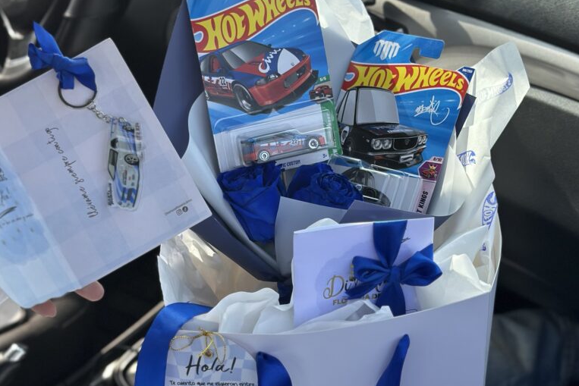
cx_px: 290
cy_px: 239
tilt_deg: -34.5
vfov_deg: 20.3
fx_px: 1078
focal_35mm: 67
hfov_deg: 30.1
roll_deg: +1.4
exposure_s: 1/1376
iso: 80
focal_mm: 6.86
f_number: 1.78
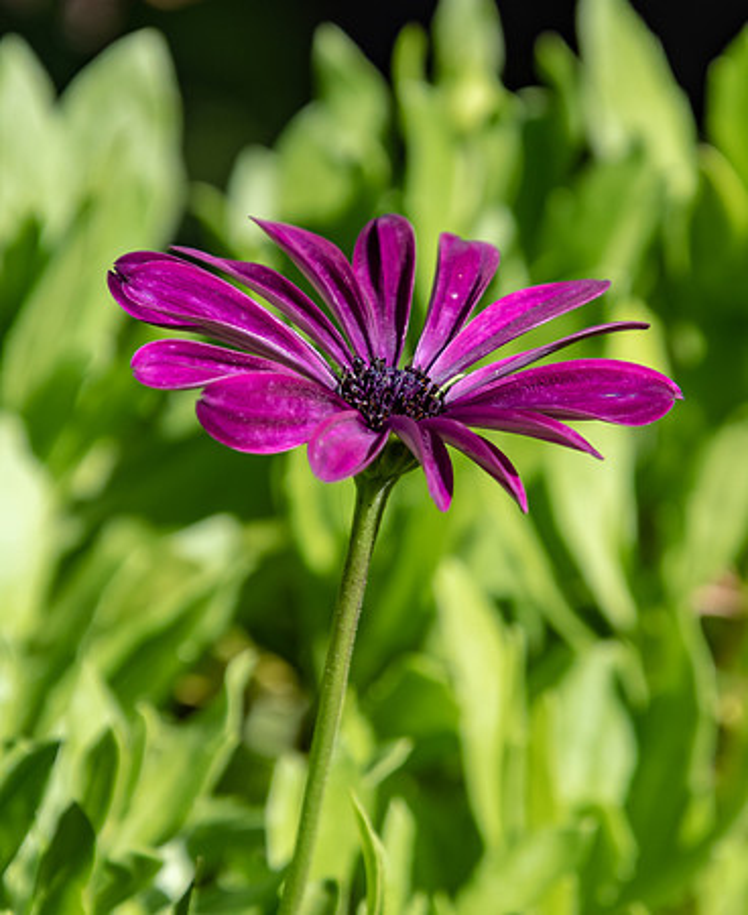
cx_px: 409
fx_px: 16666
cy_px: 421
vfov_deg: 3.1
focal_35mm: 610
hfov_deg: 2.6
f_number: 8
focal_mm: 270
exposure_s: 1/640
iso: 400
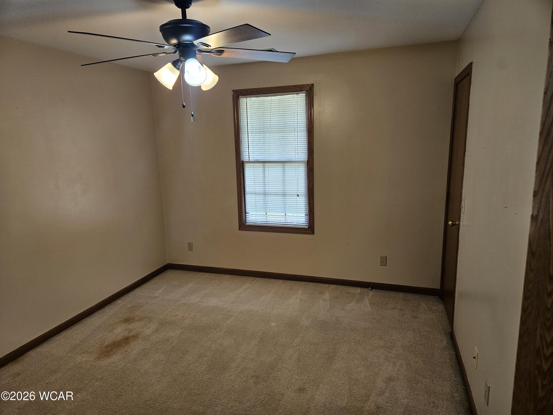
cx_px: 276
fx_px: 367
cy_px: 208
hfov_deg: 73.9
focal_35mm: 23
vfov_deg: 58.9
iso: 125
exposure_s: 1/120
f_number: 1.8
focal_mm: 5.4
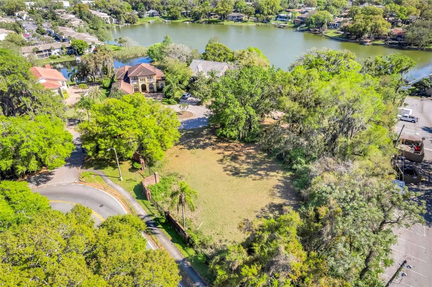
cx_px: 216
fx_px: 264
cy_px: 144
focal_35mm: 22
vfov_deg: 57.2
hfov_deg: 78.6
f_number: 2.8
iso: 100
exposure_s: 1/180
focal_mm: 8.38
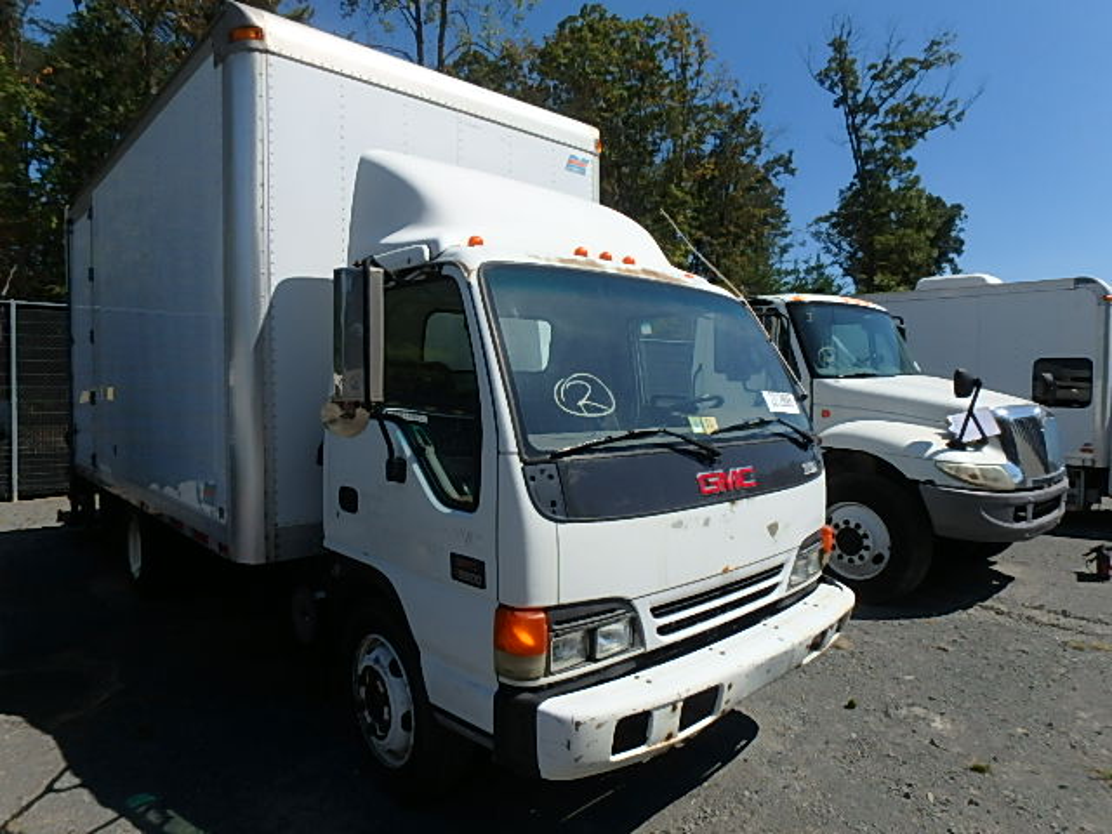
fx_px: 675
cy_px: 417
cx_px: 556
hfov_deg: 79.0
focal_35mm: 21
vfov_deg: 63.4
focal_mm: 3.7
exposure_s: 1/800
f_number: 6
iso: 125
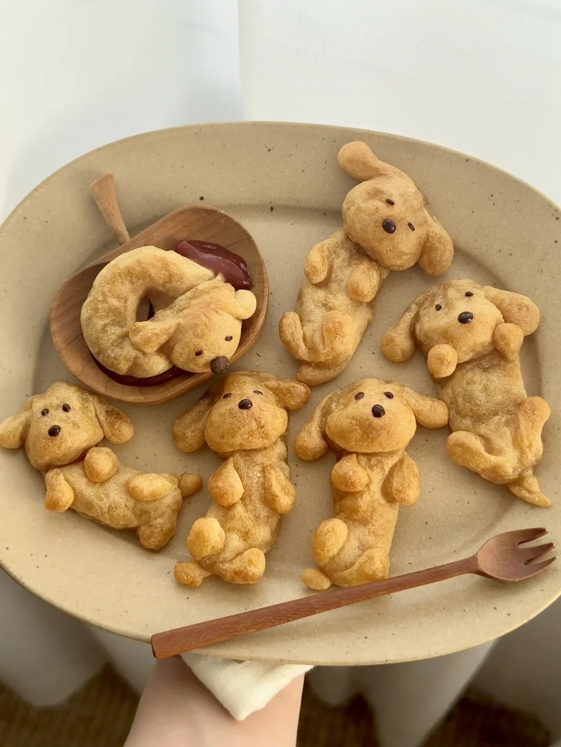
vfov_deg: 39.7
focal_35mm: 48
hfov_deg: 30.3
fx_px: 1037
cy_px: 374
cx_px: 280
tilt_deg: -65.5
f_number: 1.78
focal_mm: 6.76
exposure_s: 1/60
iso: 125
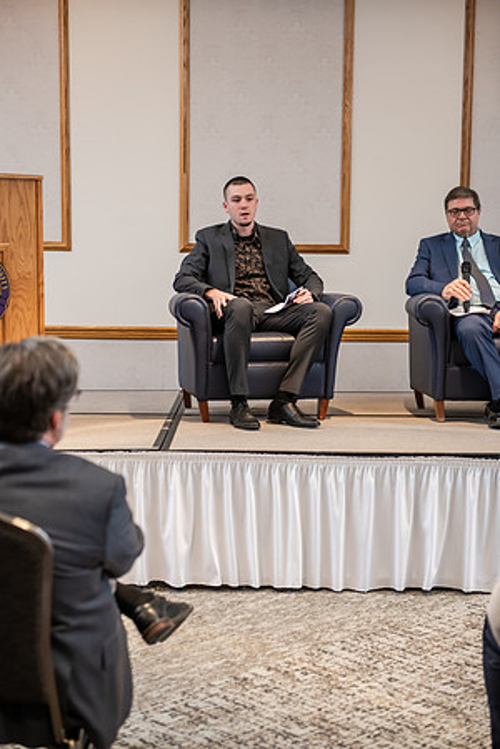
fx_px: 1208
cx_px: 250
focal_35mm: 58
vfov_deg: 34.5
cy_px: 374
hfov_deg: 23.4
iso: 1250
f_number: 3.2
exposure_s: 1/125
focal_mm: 58
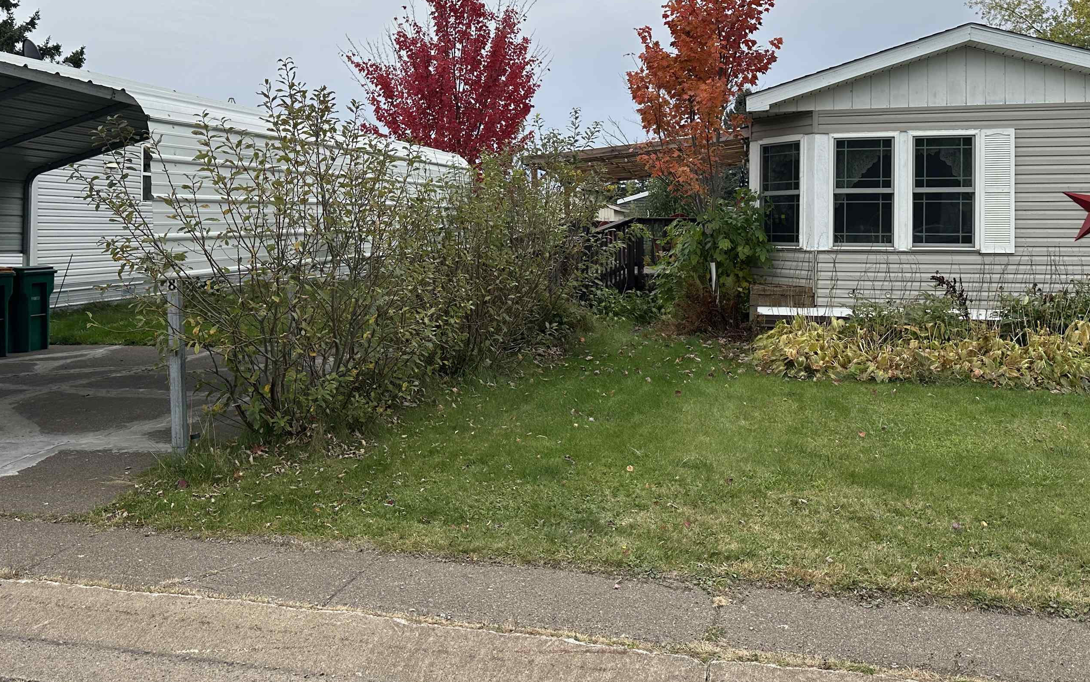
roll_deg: -0.5
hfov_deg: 61.2
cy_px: 232
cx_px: 552
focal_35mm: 31
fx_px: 921
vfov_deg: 40.1
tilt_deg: +0.4
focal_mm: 6.86
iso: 80
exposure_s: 1/1988
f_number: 1.78
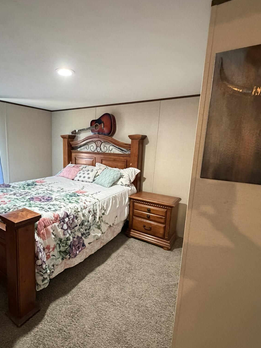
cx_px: 91
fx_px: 191
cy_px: 176
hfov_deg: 67.1
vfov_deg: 84.7
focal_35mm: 19
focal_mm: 2.22
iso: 640
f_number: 2.2
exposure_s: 1/60
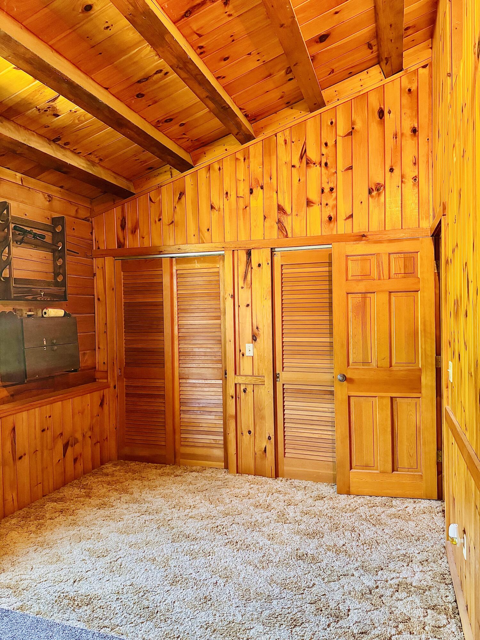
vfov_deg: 71.6
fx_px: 444
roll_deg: +1.0
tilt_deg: -1.4
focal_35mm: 24
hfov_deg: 56.8
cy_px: 320
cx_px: 240
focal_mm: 6.76
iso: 800
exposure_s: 1/40
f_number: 1.78
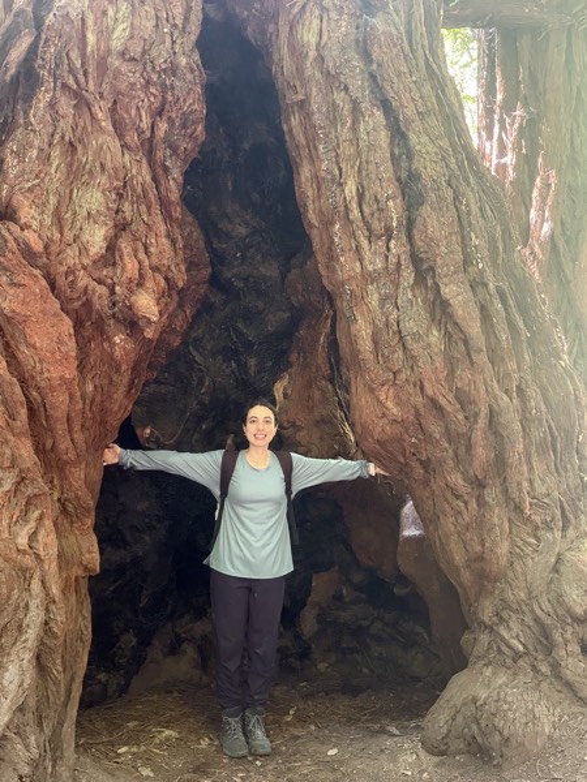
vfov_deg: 60.0
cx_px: 294
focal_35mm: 30
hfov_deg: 46.8
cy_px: 391
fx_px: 678
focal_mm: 2.71
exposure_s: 1/31
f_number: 1.9
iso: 400
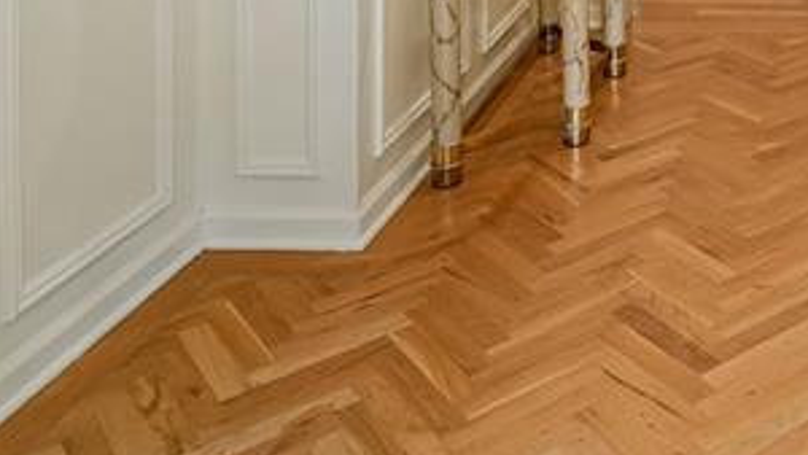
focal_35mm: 50
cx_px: 816
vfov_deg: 19.5
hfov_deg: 36.9
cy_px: -299
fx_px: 1072
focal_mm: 14
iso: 400
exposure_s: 1/20
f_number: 8
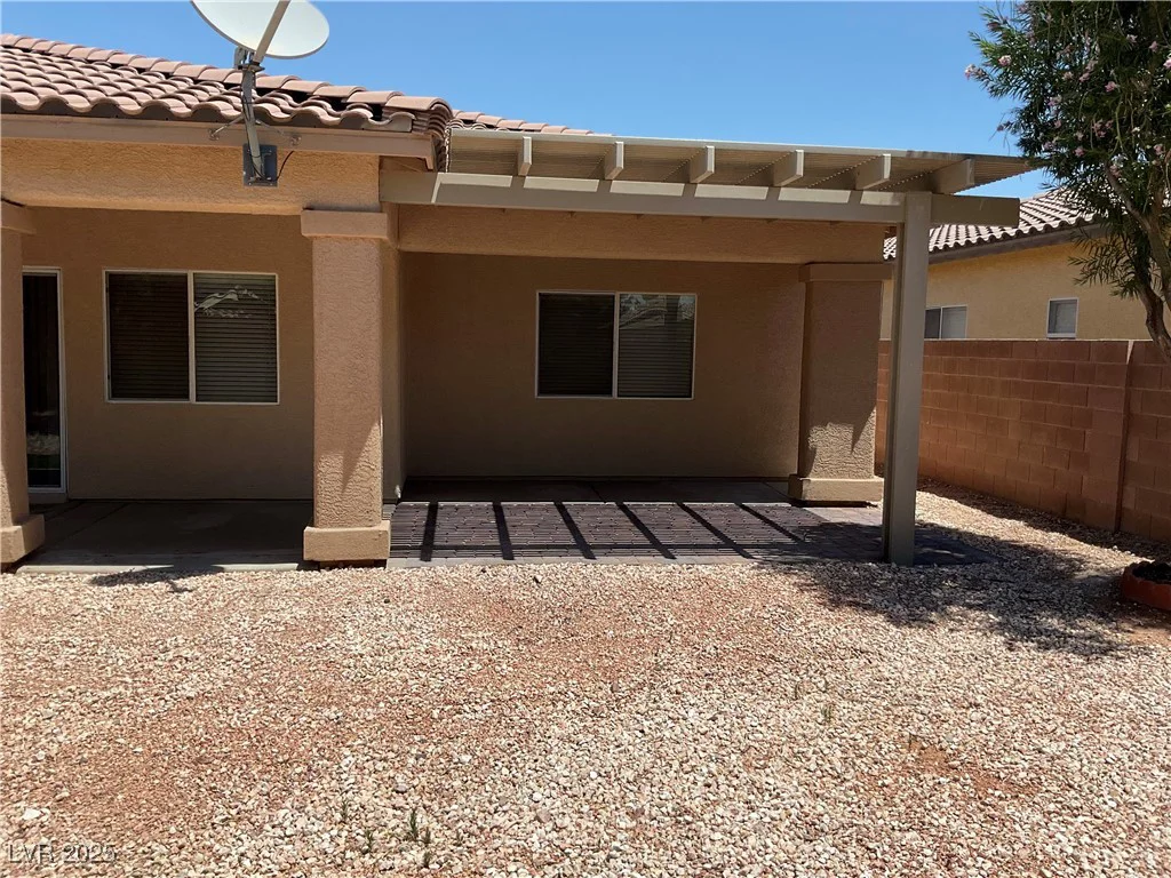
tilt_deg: -7.1
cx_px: 586
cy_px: 439
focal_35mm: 29
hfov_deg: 61.7
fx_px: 981
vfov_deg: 48.2
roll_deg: -2.6
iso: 16
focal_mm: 3
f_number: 1.8
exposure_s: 1/2538
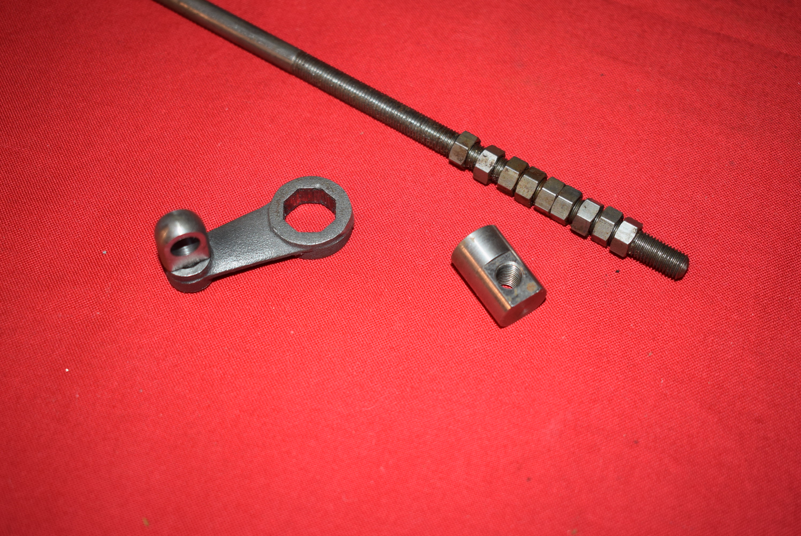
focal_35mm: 51
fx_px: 1136
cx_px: 400
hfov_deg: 38.9
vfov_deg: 26.5
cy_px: 268
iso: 360
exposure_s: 1/60
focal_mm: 34
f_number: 4.5
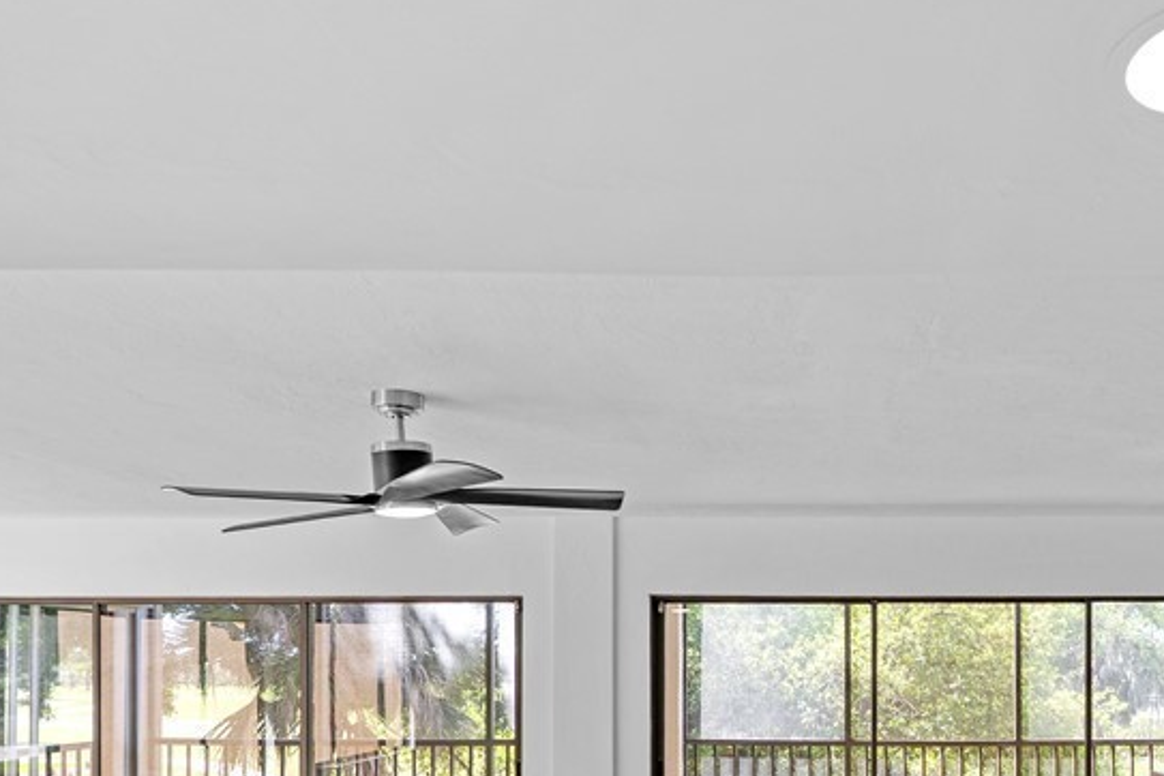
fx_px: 1035
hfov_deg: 56.7
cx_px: 827
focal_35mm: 32
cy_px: 609
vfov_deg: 39.7
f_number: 4
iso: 200
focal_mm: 16
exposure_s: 1/160
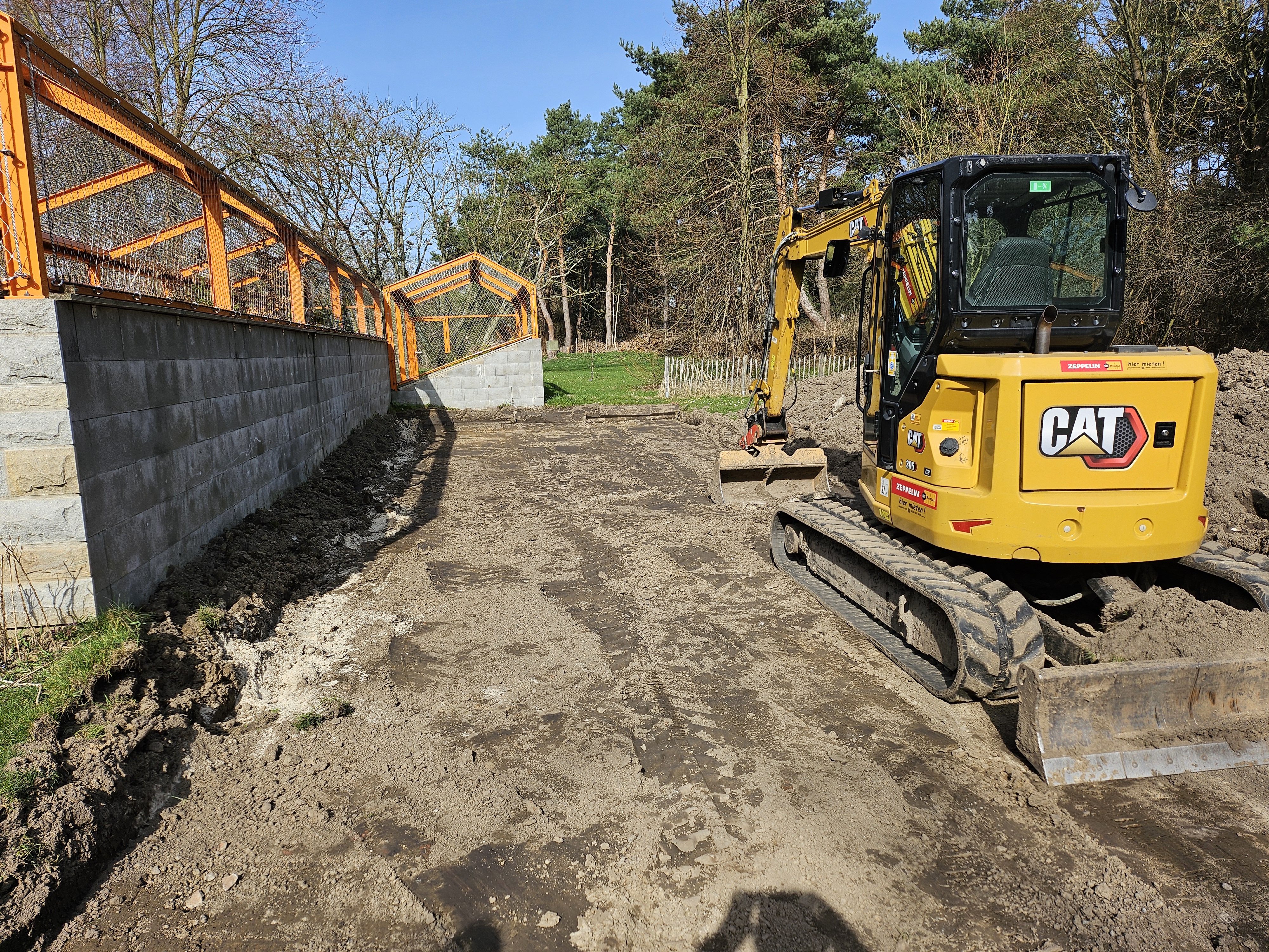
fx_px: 880
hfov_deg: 71.6
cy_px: 476
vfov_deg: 56.8
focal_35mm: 24
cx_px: 634
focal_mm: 5
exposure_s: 1/2905
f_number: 1.8
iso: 50
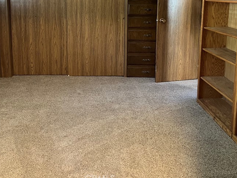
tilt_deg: -10.5
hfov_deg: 45.4
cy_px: 43
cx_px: 88
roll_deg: +0.1
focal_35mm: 41
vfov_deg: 34.4
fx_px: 281
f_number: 1.6
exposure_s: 1/30
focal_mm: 5.1
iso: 500
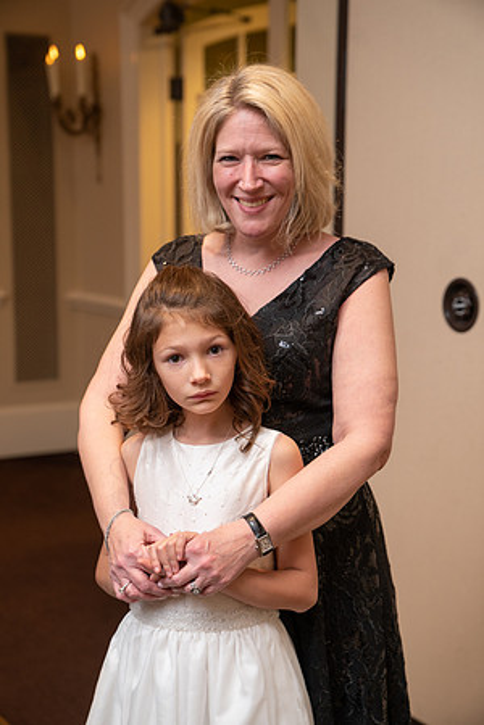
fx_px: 1250
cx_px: 242
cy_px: 362
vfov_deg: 32.4
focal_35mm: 62
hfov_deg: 21.9
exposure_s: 1/50
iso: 800
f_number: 3.5
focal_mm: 62
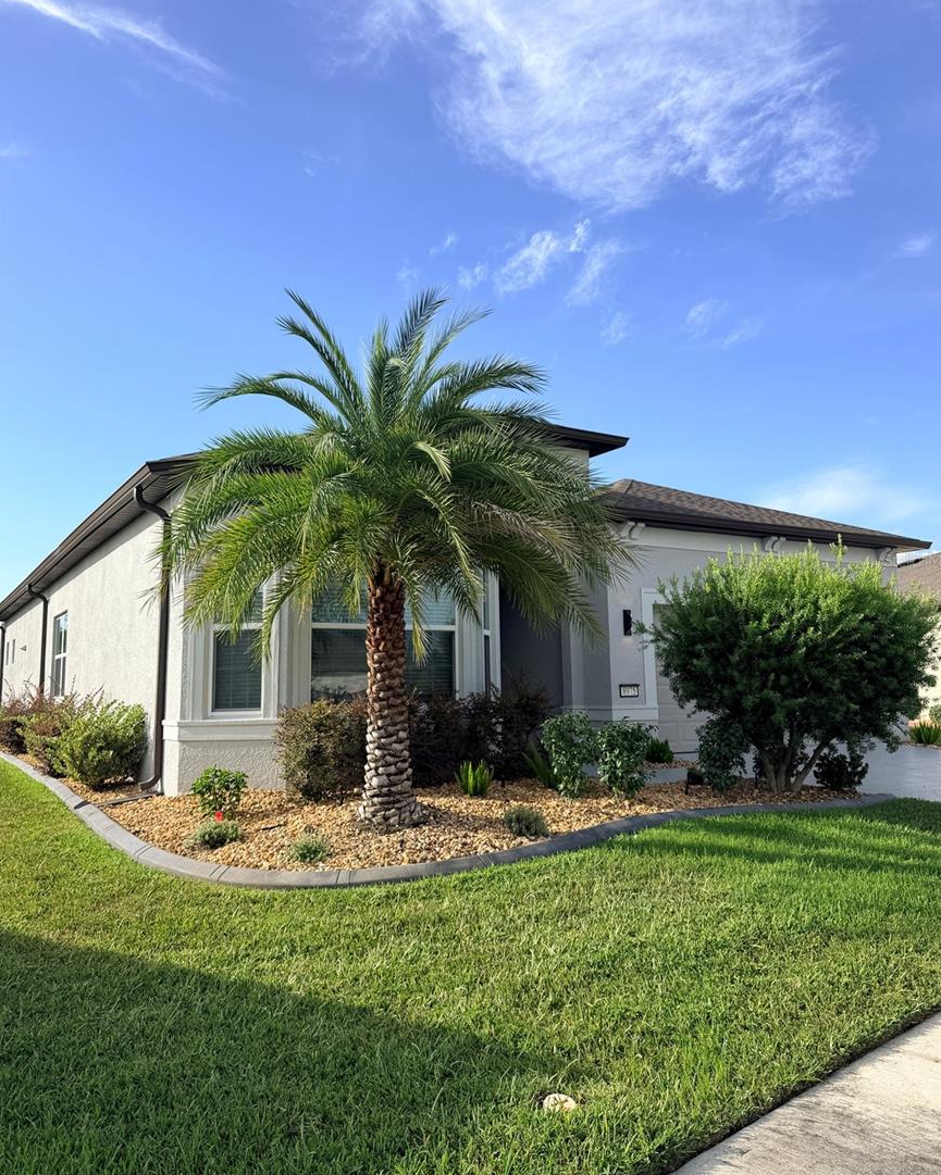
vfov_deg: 66.0
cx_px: 471
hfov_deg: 54.9
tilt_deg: +8.2
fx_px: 905
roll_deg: +1.0
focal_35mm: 26
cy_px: 560
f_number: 1.78
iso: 80
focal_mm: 6.76
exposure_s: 1/2907
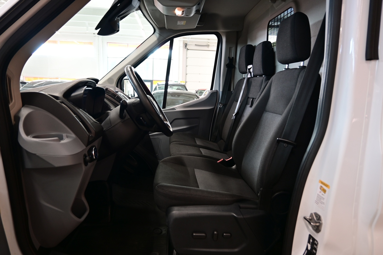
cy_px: 128
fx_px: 255
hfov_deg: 73.7
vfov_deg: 53.1
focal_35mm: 24
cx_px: 192
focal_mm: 16
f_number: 3.5
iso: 200
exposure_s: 1/25
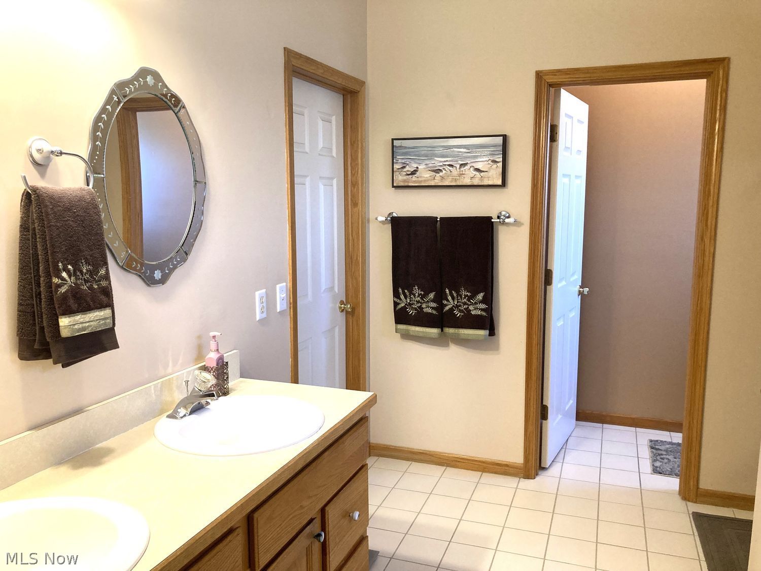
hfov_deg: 63.4
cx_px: 380
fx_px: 616
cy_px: 286
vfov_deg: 49.7
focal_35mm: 28
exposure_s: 1/60
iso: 125
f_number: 1.8
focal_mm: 3.99
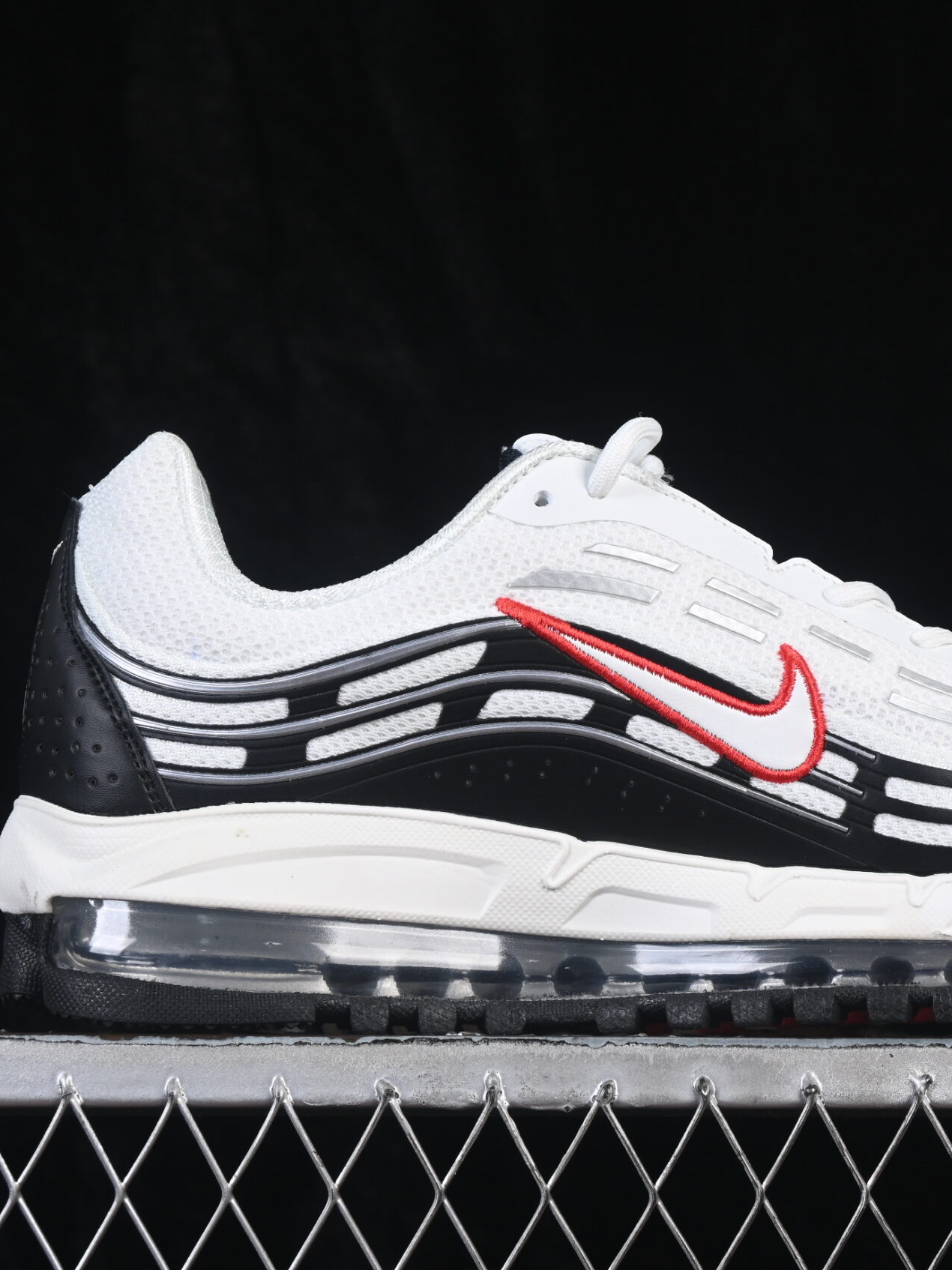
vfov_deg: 18.0
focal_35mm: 109
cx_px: 652
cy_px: 636
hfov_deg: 13.6
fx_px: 3998
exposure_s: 1/80
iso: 160
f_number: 8
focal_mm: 50
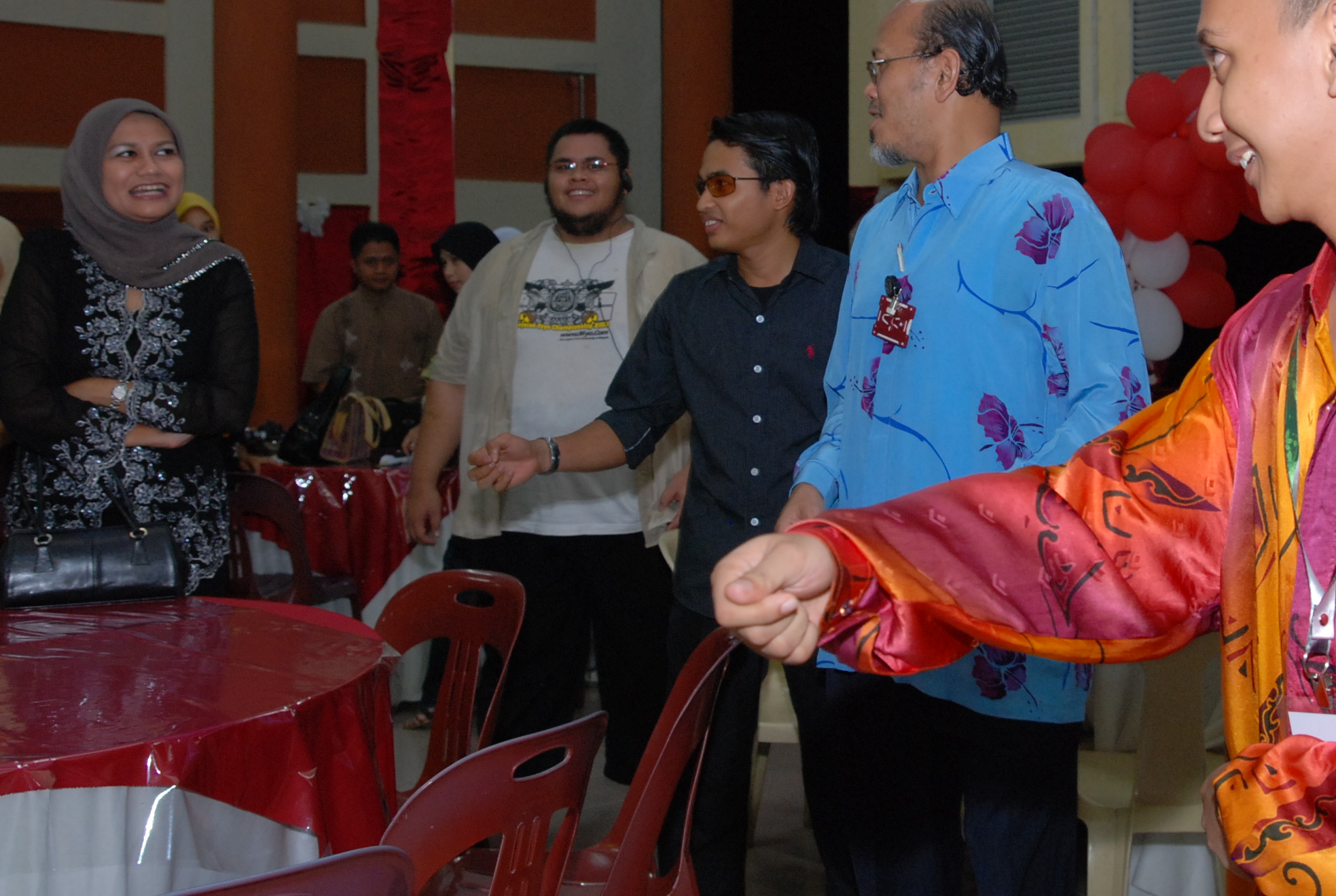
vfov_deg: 25.5
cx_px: 926
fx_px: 1971
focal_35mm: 53
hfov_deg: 36.9
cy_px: 316
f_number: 5
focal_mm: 24
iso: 500
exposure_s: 1/60
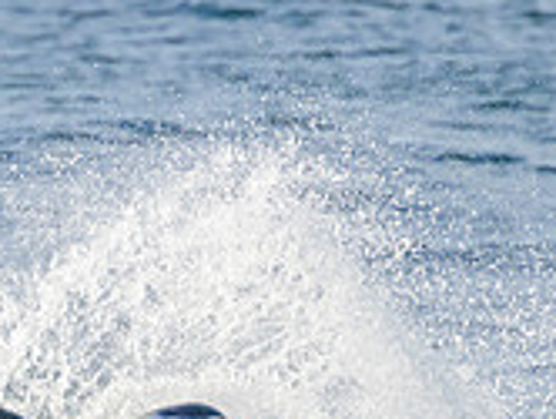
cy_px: 555
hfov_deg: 0.7
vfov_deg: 0.6
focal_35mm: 2681
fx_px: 43124
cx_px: 315
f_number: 11
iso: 1250
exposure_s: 1/2000
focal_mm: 800
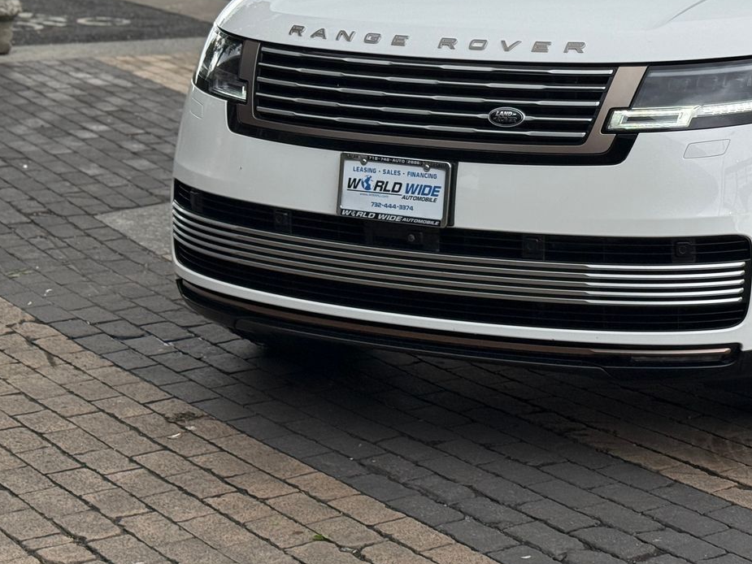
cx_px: 646
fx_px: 1803
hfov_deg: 23.1
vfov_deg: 17.6
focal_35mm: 83
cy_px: 99
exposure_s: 1/1795
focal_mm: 6.76
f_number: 1.78
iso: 80
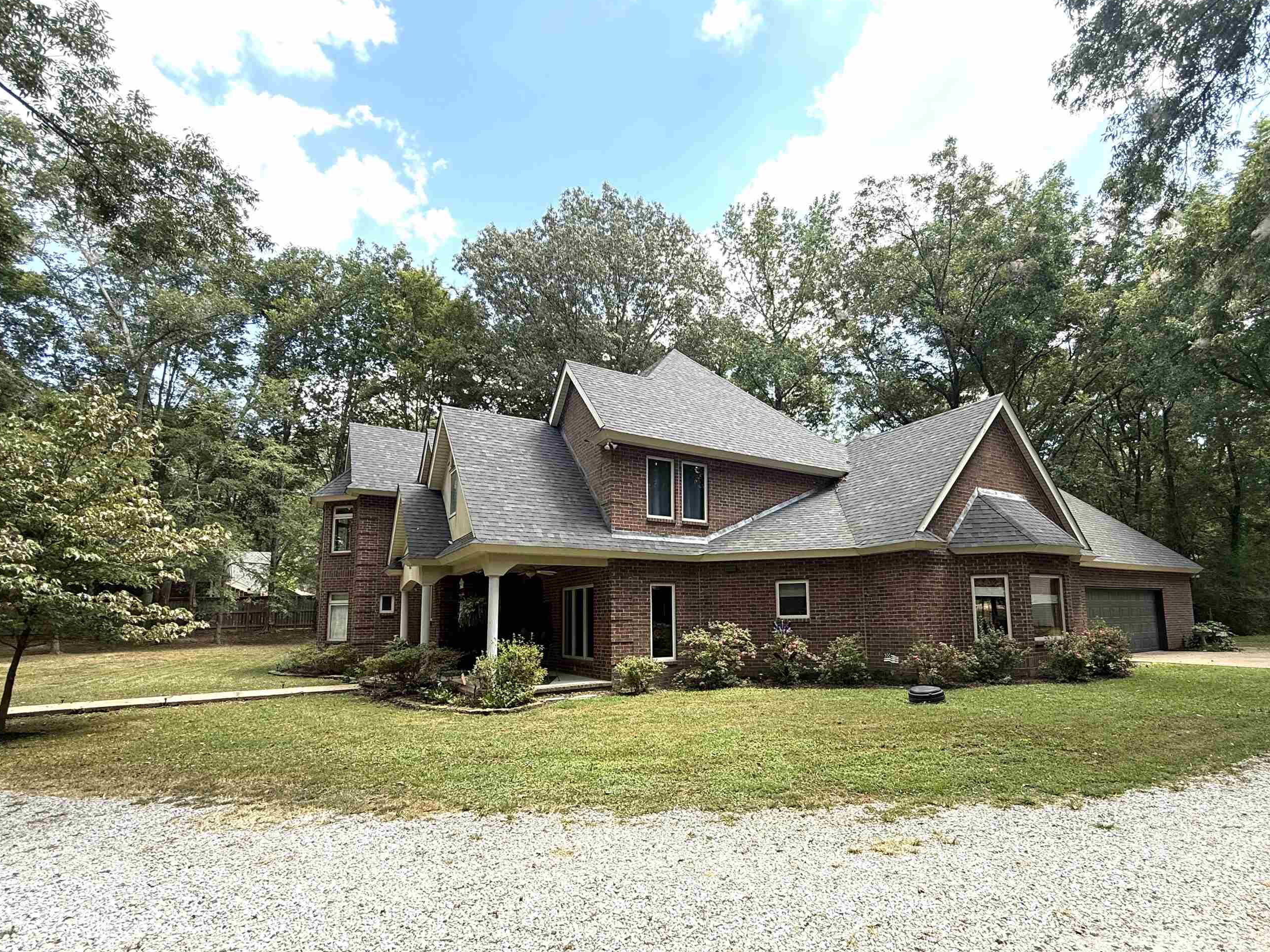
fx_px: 624
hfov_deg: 90.7
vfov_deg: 74.3
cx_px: 702
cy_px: 548
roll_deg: +0.8
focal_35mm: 17
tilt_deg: +7.0
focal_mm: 2.22
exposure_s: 1/253
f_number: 2.2
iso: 64
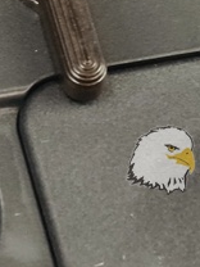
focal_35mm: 490
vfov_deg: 4.0
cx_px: -318
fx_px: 3775
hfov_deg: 3.0
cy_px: 6
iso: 701
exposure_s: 1/15
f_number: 2.67
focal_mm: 22.48
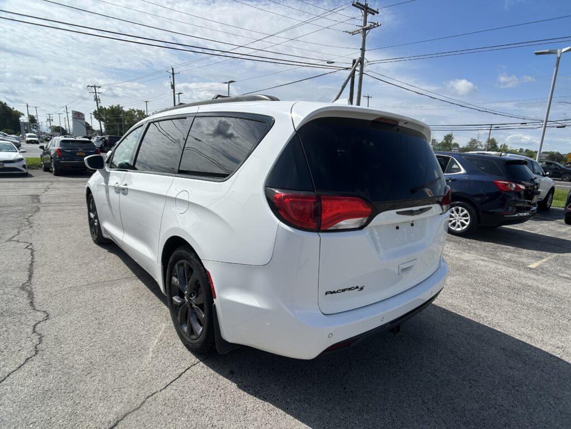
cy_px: 214
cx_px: 286
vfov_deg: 53.1
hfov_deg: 67.3
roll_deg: -2.9
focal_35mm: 26
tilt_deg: -12.1
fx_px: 429
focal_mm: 5.7
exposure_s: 1/7463
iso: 50
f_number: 1.5
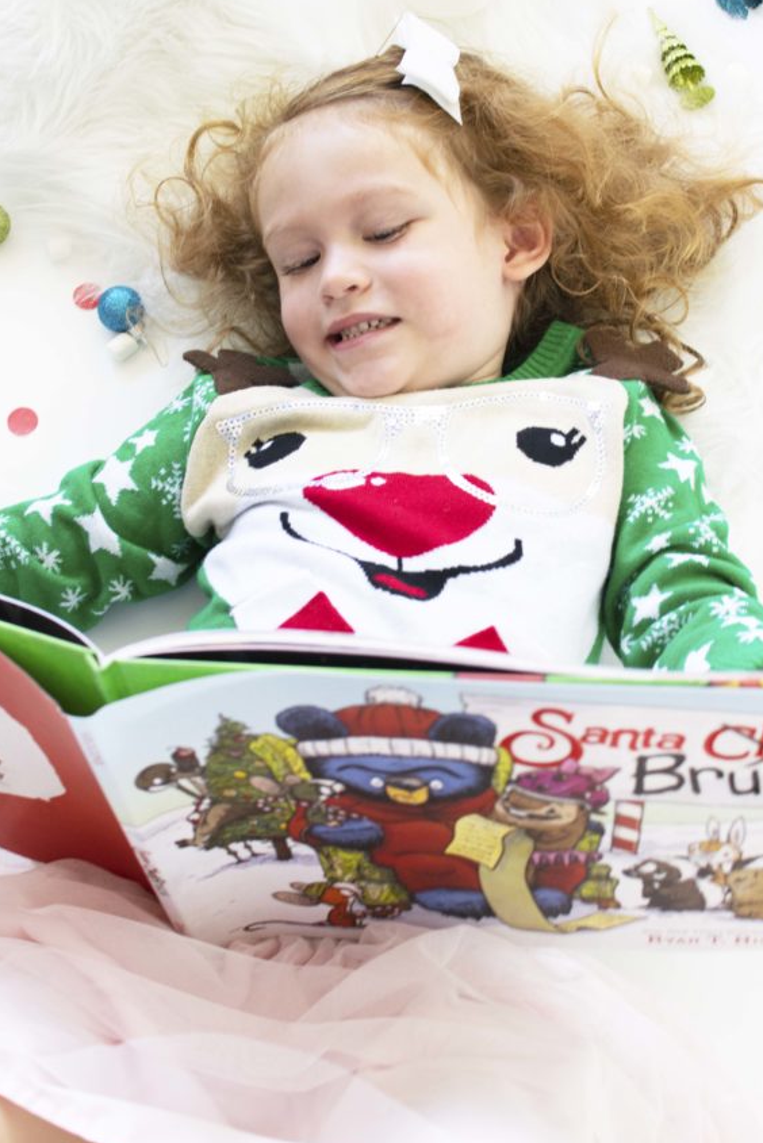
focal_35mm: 64
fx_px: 2020
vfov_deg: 31.5
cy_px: 461
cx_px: 458
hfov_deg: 21.4
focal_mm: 35
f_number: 4.5
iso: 500
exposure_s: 1/30
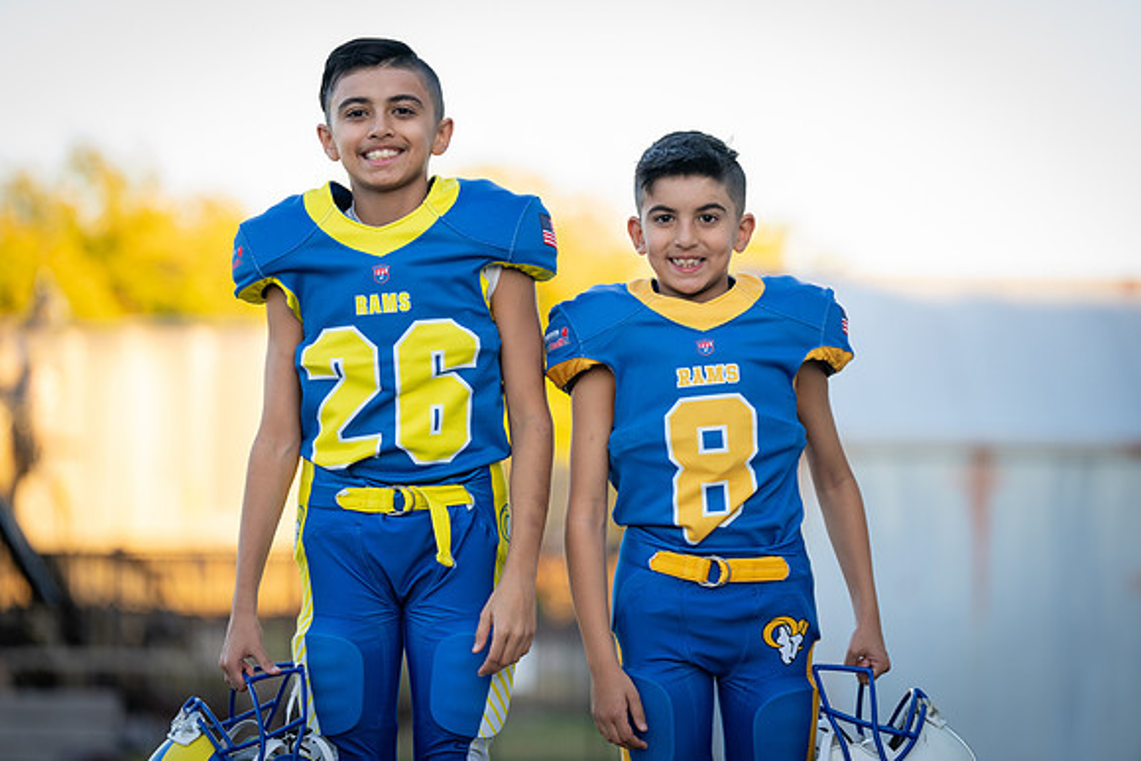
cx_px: 570
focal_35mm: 142
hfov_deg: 14.4
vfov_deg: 9.7
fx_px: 4501
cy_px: 380
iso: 250
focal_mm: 142
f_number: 2.8
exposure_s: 1/320
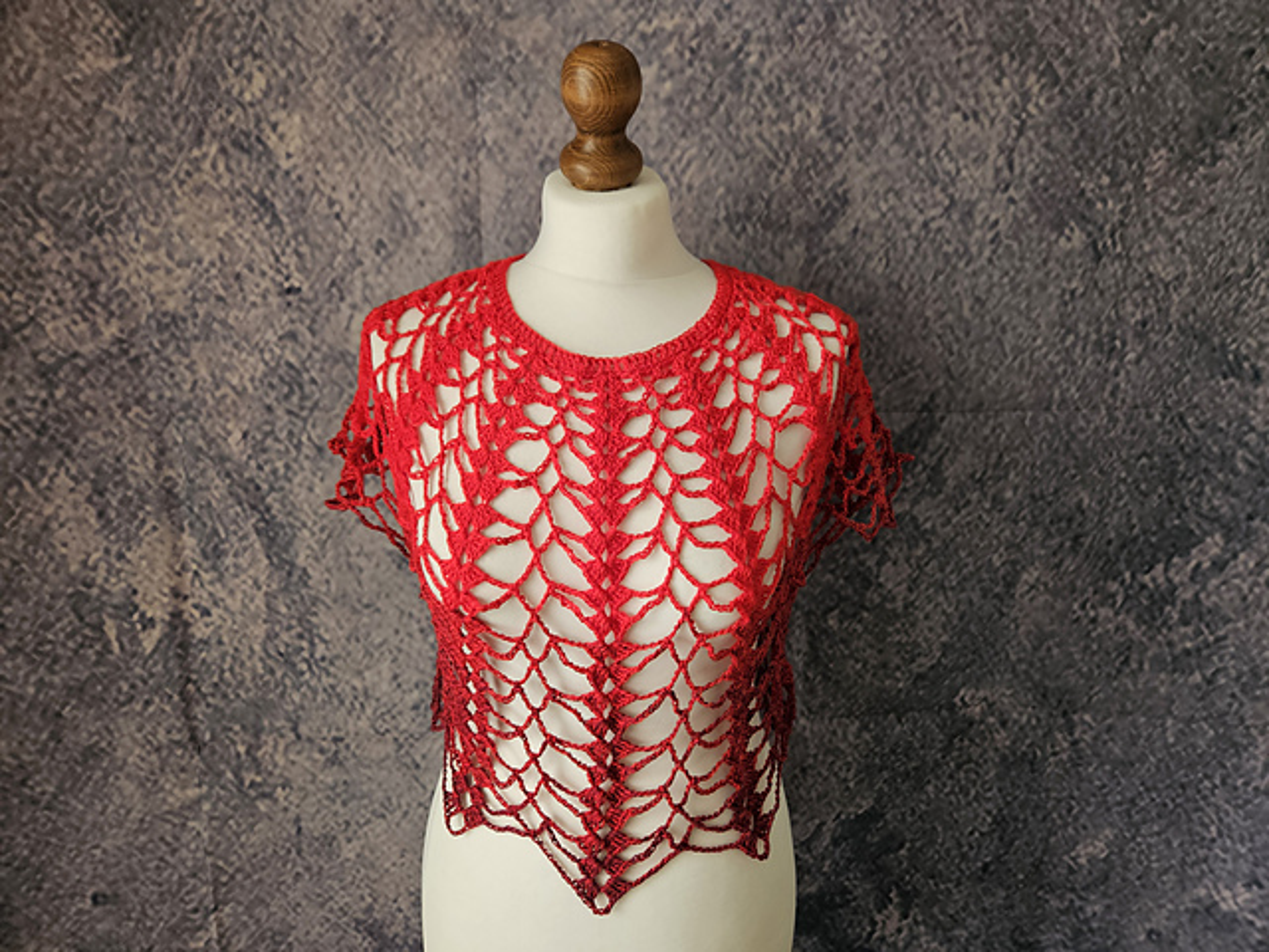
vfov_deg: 58.9
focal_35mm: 23
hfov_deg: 73.9
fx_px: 843
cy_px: 476
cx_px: 634
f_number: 1.8
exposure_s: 1/100
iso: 160
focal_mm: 5.4
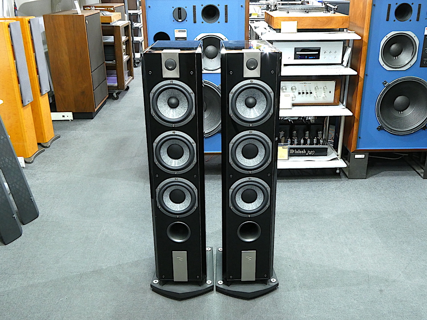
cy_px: 160
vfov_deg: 40.7
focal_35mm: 35
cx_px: 214
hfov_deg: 52.6
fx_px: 432
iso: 400
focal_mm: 6.3
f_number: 5.6
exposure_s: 1/2.5
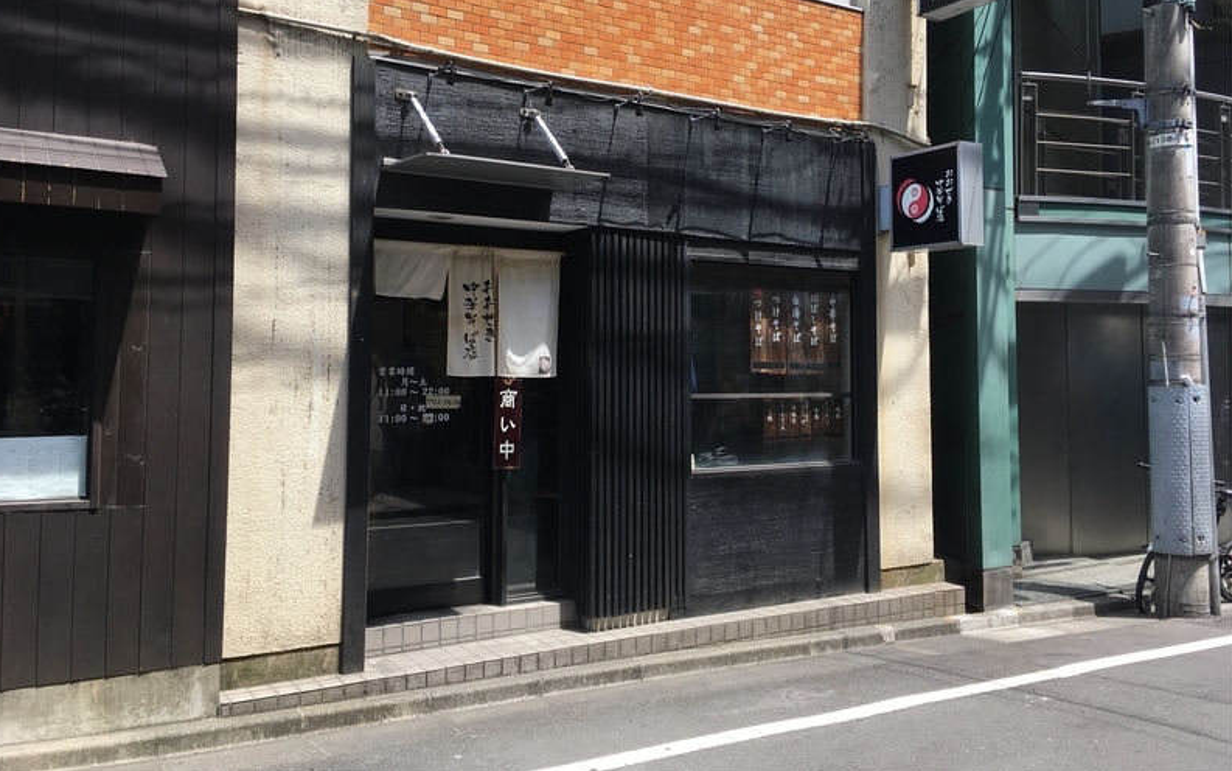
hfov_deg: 61.2
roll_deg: -0.3
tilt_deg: +2.5
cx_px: 612
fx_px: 1041
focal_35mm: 31
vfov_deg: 40.5
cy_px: 311
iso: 25
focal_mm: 4.15
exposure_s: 1/450
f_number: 2.2
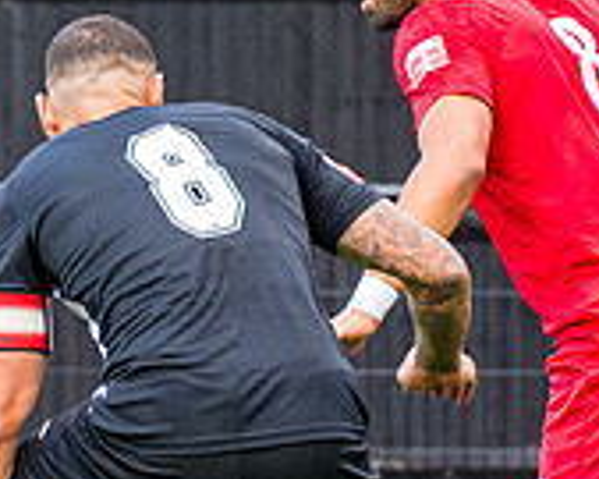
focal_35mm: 1275
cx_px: 316
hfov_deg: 1.5
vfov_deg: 1.2
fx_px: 22590
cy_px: 364
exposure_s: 1/1000
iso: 800
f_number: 4.5
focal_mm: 160
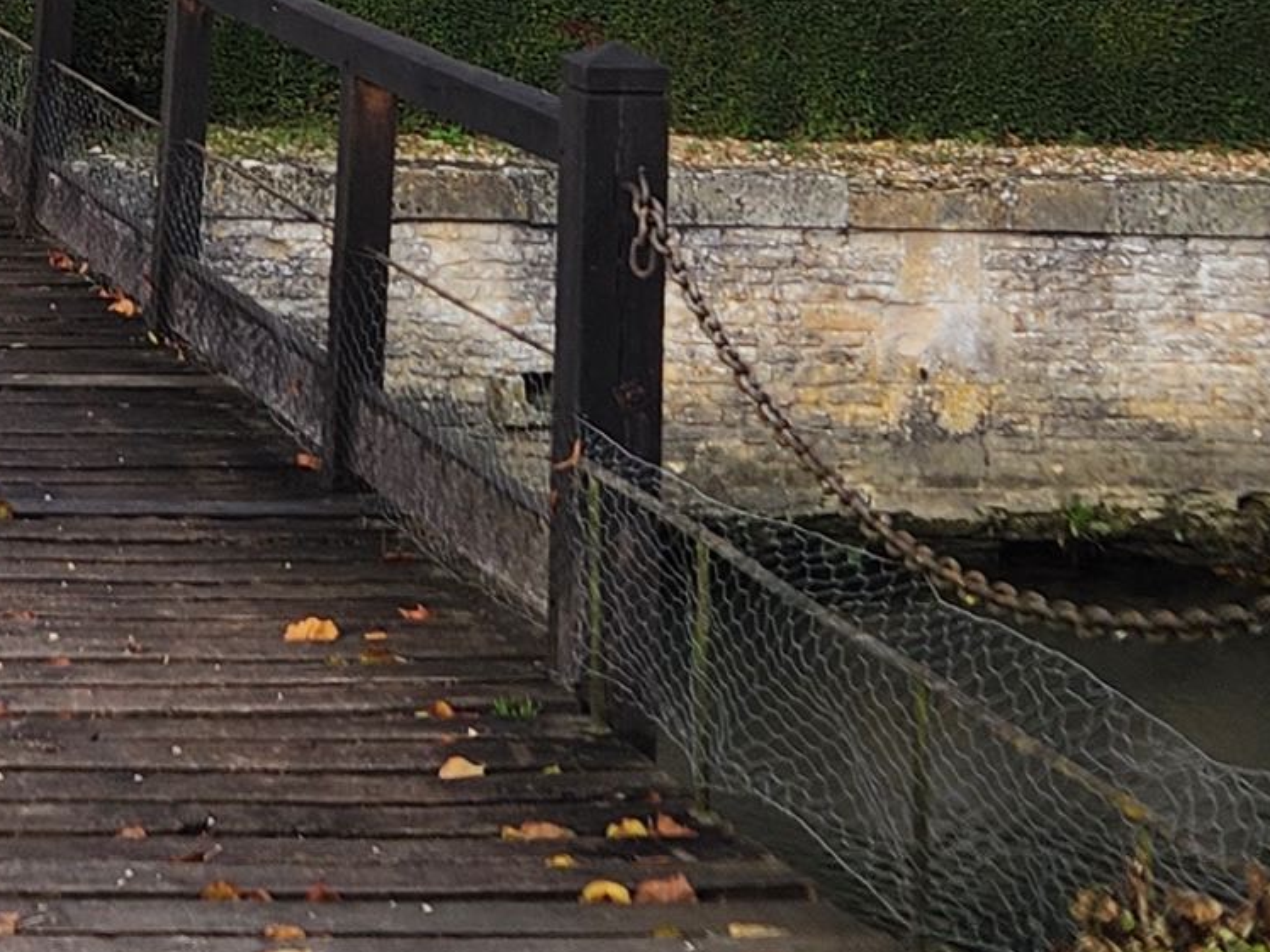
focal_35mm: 123
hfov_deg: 15.5
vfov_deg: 11.5
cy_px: -509
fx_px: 4513
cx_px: -238
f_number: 1.8
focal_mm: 5.4
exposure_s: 1/805
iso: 20
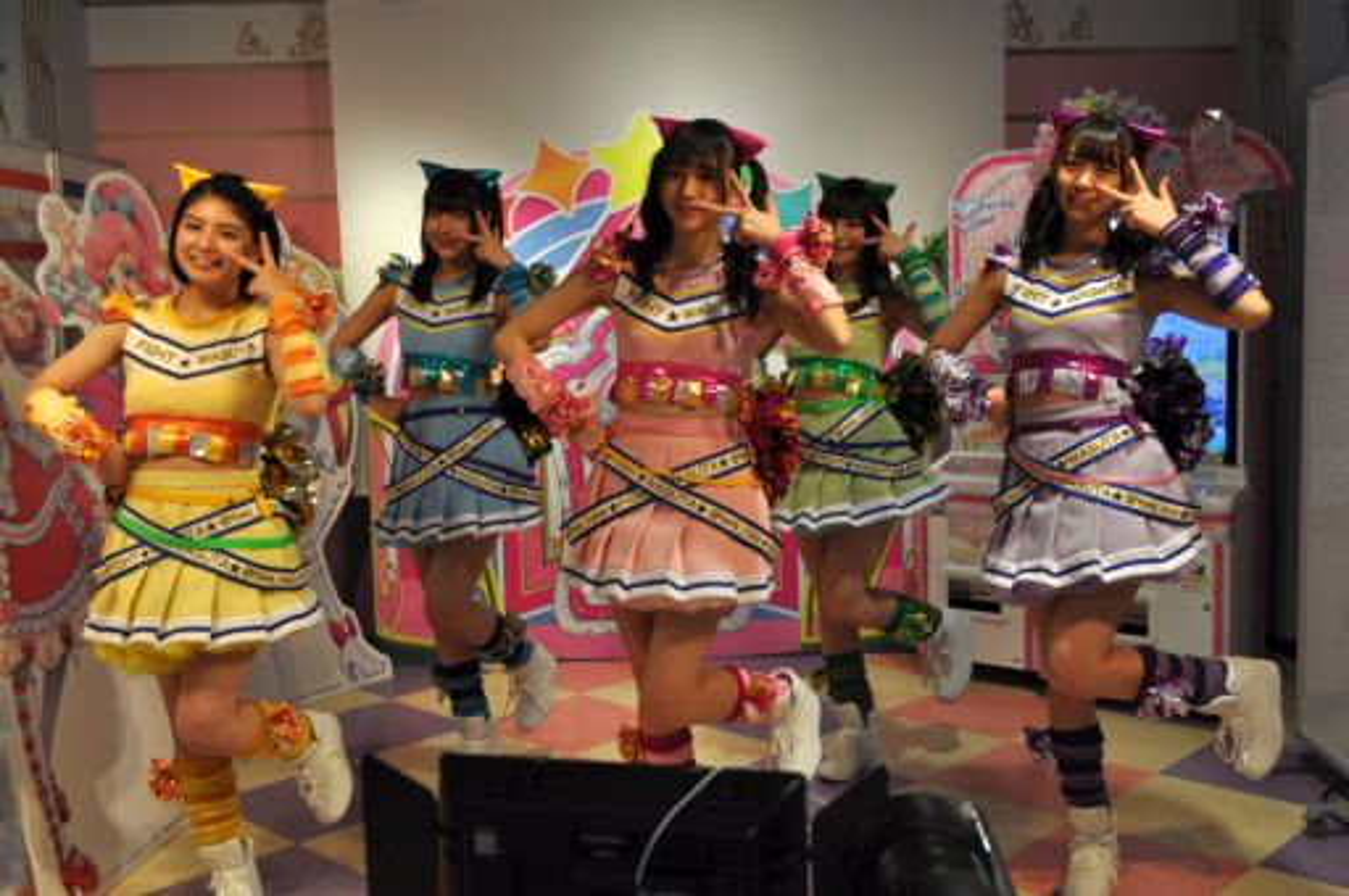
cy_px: 448
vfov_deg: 34.1
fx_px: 1460
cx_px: 674
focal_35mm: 39
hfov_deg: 49.6
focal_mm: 26
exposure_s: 1/125
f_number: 5.6
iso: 400
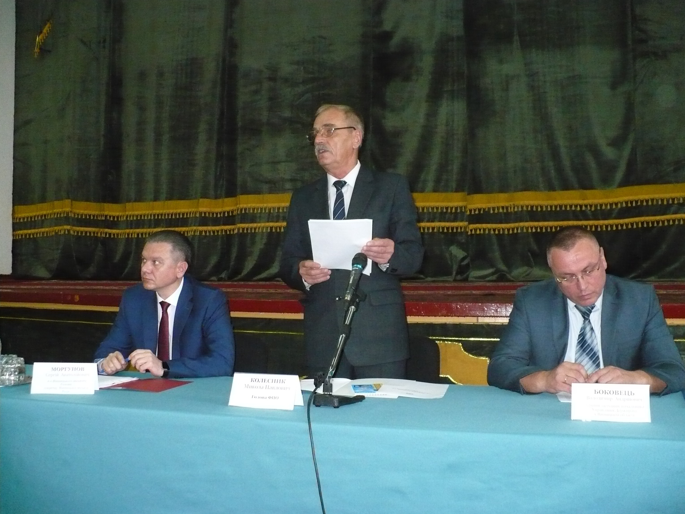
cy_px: 257
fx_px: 732
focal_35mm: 37
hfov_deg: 50.1
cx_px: 342
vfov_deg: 38.7
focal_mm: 6.1
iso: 640
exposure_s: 1/30
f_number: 2.8
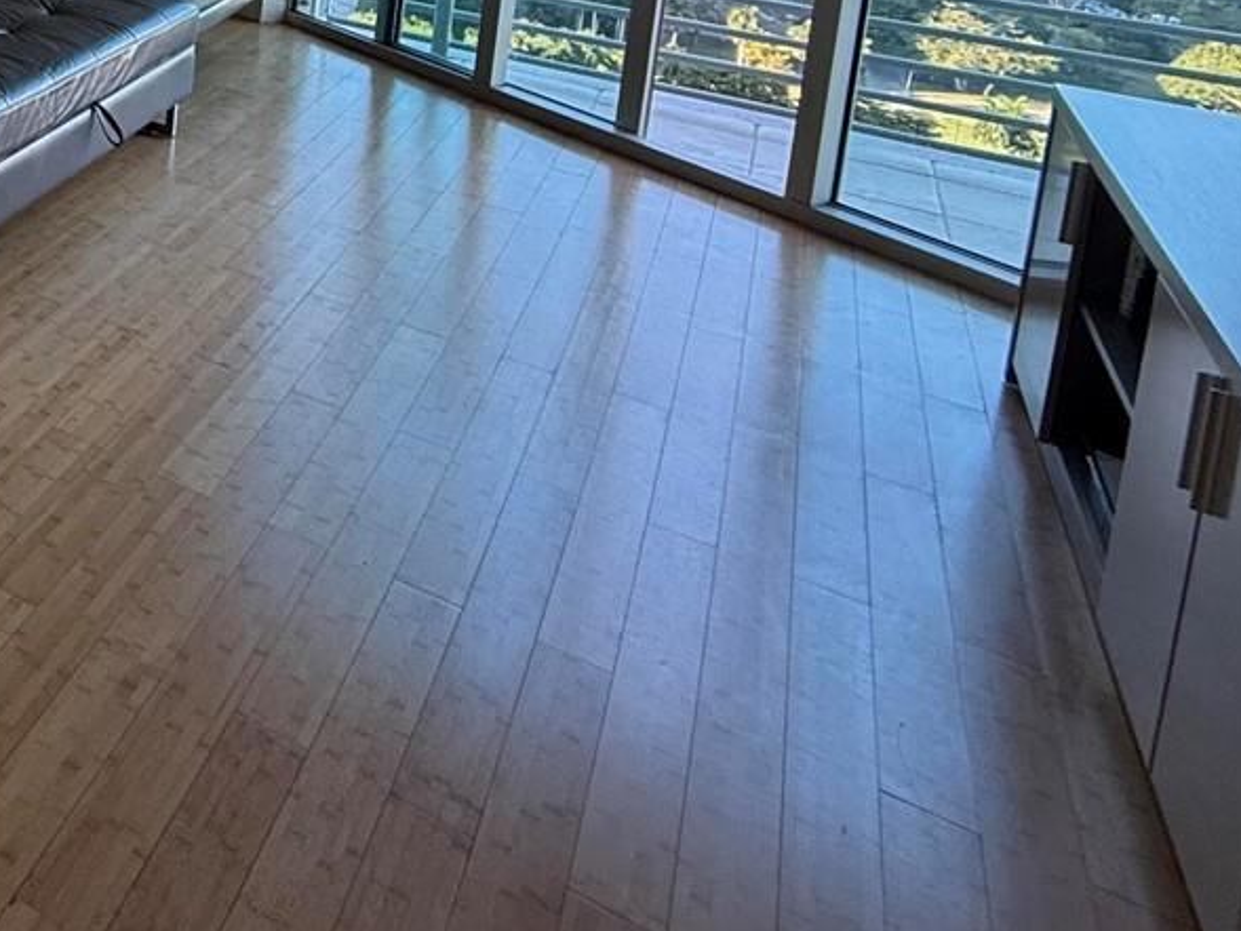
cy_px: -211
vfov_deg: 31.2
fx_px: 1363
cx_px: -365
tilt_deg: -6.2
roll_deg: -2.6
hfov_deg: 34.7
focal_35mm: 38
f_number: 2.2
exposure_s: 1/120
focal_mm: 2.22
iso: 100
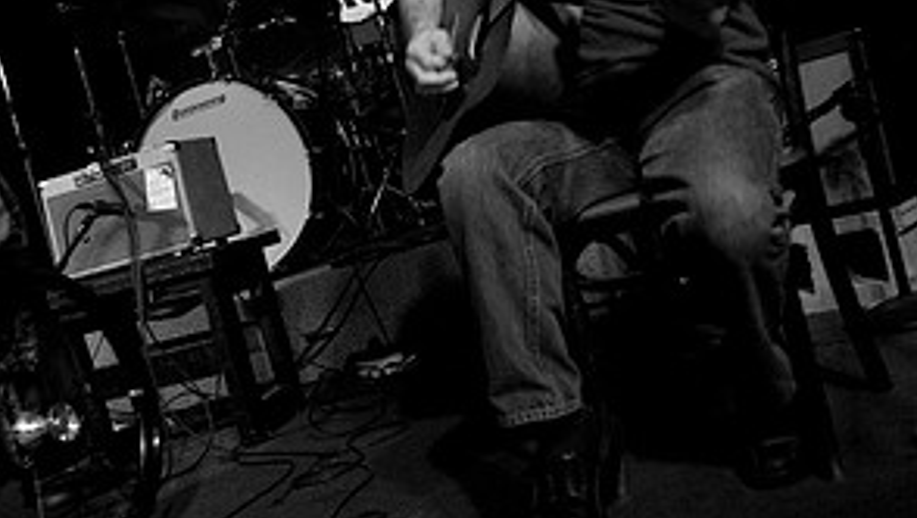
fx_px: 1168
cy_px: 228
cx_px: 463
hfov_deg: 42.9
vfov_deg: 25.0
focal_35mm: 48
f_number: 3.2
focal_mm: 20
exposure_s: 1/50
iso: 800
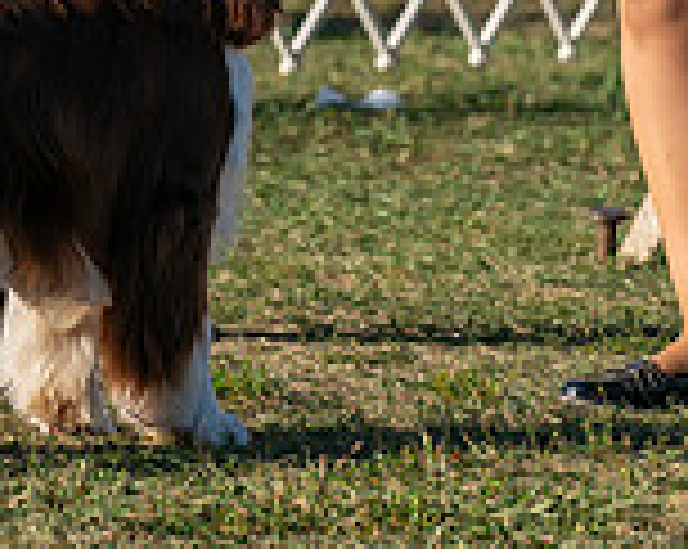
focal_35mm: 540
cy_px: -418
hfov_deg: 3.6
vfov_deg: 2.9
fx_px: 10982
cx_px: 178
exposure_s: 1/1250
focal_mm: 130
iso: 125
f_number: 4.5
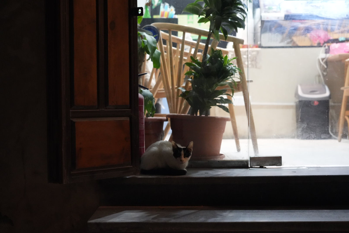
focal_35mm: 54
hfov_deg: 36.8
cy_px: 116
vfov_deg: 25.1
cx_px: 174
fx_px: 524
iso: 8000
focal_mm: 54
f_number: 4
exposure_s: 1/160
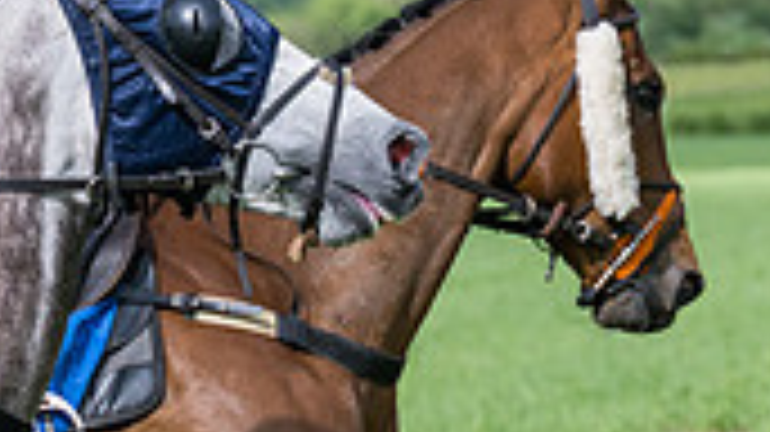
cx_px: -482
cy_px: 454
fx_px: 8265
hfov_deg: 5.3
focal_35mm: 405
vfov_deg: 3.0
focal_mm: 98
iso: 400
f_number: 4
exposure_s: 1/5000
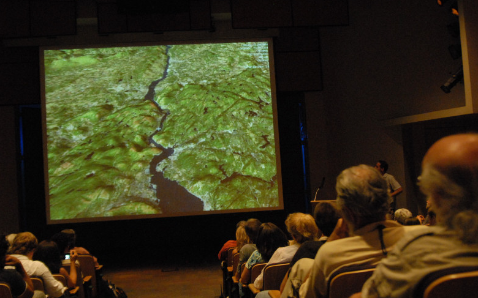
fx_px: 573
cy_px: 141
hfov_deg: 45.3
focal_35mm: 44
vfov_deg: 29.2
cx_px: 244
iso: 1600
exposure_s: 1/30
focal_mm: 28
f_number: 2.8
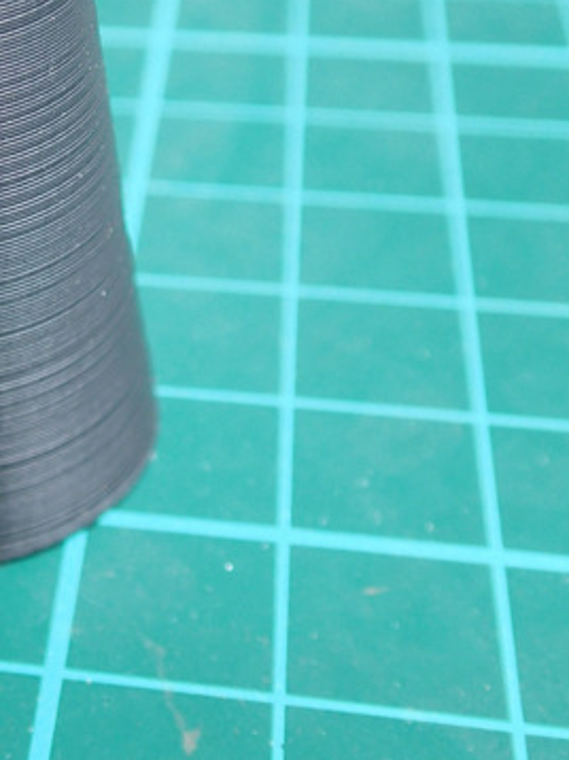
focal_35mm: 67
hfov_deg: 20.9
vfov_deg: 28.1
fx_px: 1470
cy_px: 106
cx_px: -44
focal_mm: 5.5
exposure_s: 1/250
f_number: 2.3
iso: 100
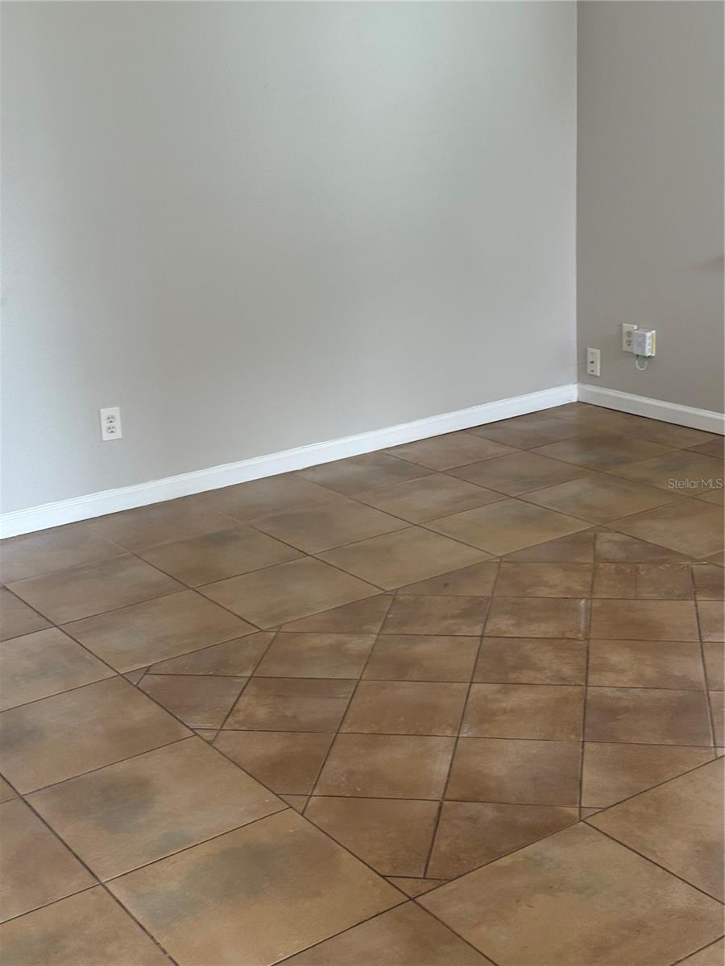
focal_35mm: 48
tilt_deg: -18.7
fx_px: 1340
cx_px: 362
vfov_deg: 39.7
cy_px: 483
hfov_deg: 30.3
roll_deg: +3.2
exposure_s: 1/120
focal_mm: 6.76
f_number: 1.78
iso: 100
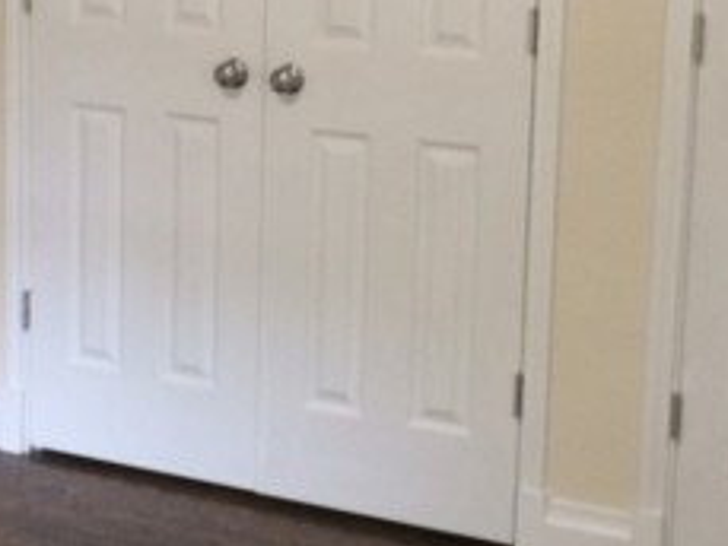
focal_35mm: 81
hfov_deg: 24.1
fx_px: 1704
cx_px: 356
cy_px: 146
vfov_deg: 18.1
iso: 160
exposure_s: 1/30
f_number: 2.2
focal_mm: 4.15
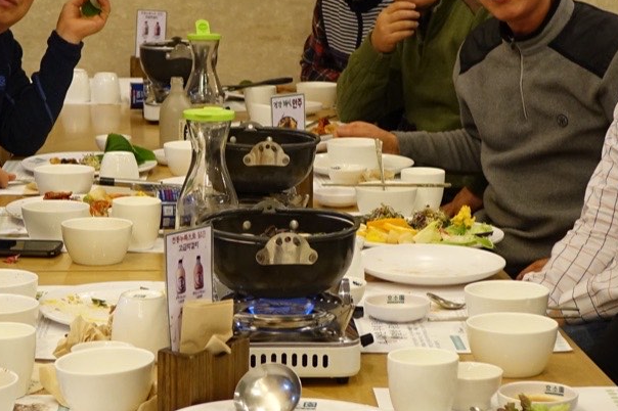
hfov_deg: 19.3
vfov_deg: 12.9
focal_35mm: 106
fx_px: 1819
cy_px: 188
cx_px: 285
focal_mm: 14.84
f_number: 2.8
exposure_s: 1/50
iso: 500
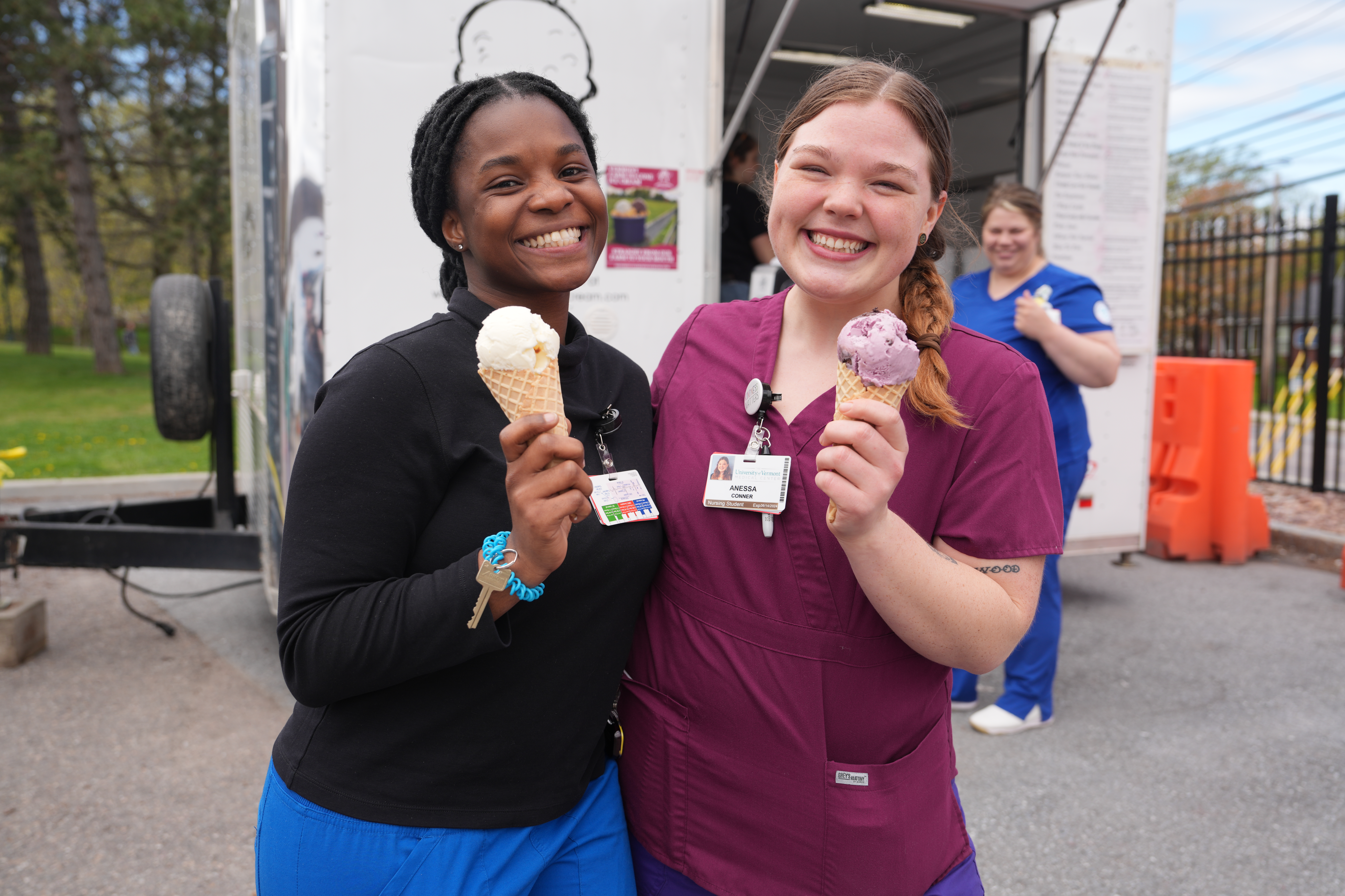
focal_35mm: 31
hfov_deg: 60.3
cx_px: 672
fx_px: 1158
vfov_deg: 42.3
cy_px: 448
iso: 100
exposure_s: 1/400
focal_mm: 31
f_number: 4
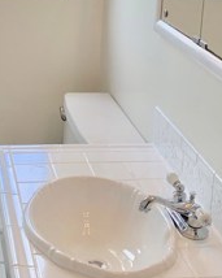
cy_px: -9
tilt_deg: -9.4
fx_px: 625
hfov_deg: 19.9
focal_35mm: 76
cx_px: 38
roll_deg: -2.6
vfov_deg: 23.8
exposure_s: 1/263
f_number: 1.8
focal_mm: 4.25
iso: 25
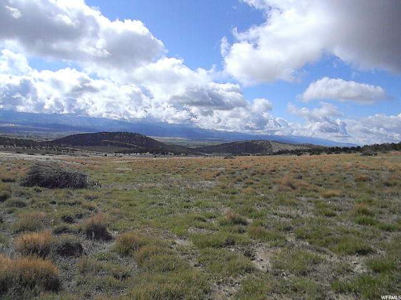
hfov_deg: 65.3
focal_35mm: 27
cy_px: 150
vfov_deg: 51.4
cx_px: 200
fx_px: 313
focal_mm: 5
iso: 651
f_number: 7
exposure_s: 1/2841
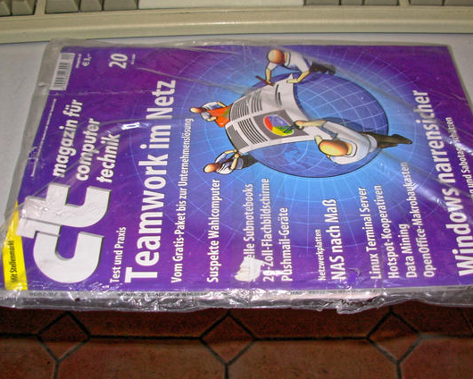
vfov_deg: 35.7
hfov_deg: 43.8
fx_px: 588
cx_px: 252
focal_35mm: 42
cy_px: 189
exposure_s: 1/32
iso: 50
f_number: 2.9
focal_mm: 6.3
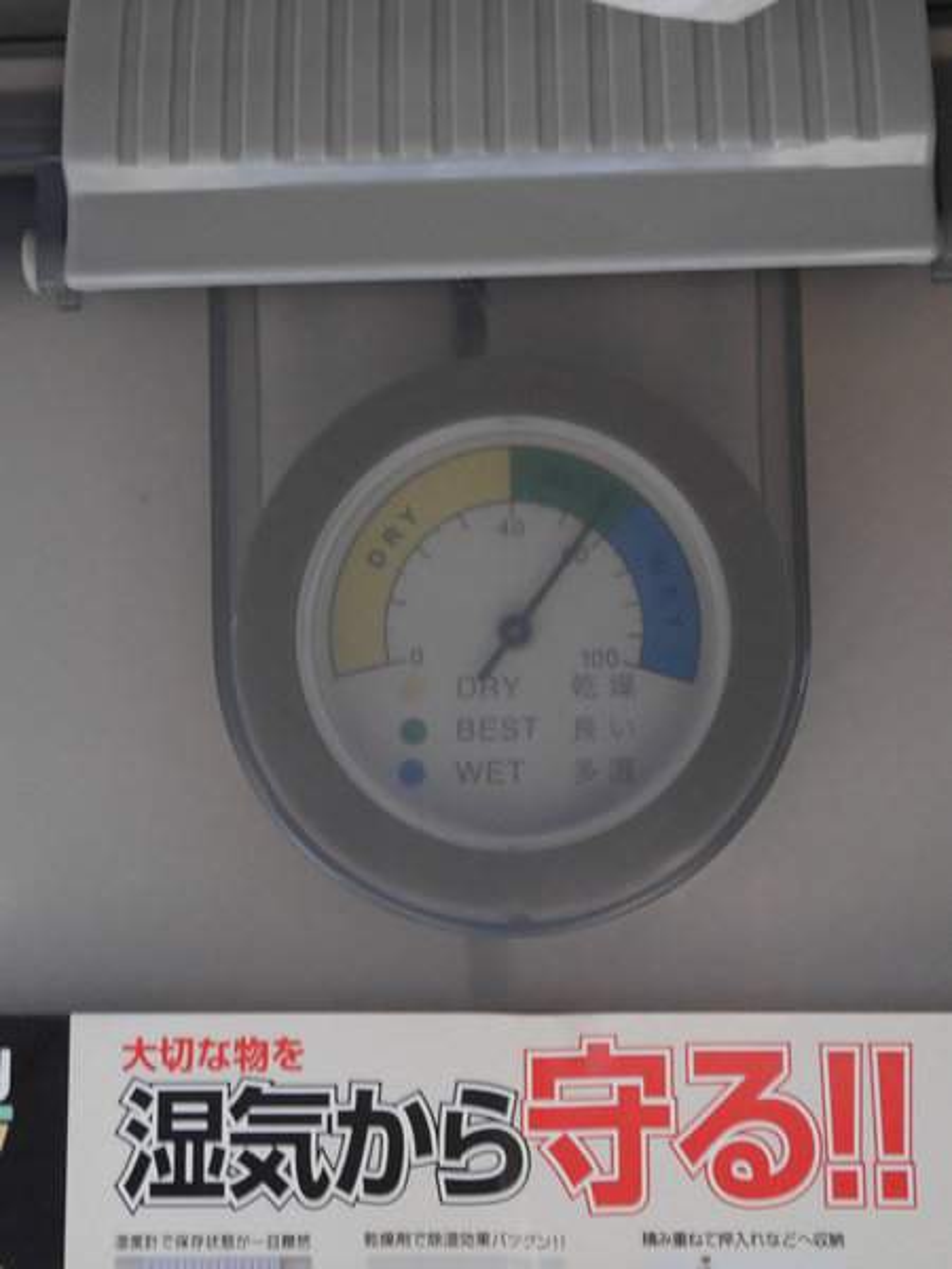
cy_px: 634
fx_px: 1100
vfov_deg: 60.0
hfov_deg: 46.8
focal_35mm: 30
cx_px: 476
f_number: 3.7
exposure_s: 1/3.2
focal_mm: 15
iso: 800
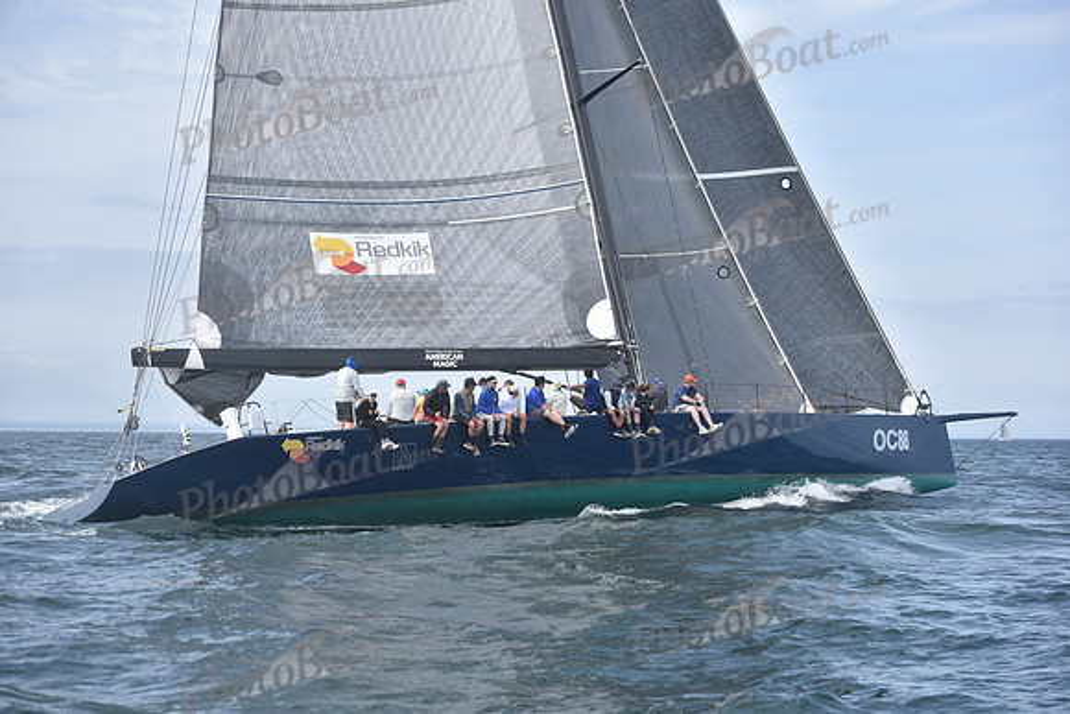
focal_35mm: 70
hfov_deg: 28.8
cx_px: 535
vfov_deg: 19.5
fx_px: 2081
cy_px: 357
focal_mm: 70
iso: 200
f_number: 5
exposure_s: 1/1250
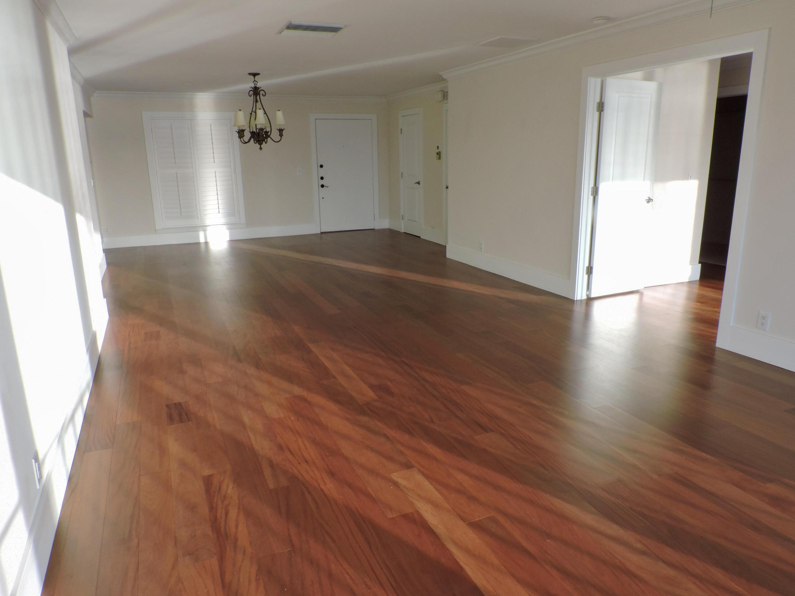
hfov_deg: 71.6
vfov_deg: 56.8
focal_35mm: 24
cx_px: 398
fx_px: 551
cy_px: 298
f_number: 7.4
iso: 100
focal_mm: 4.3
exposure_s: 1/10
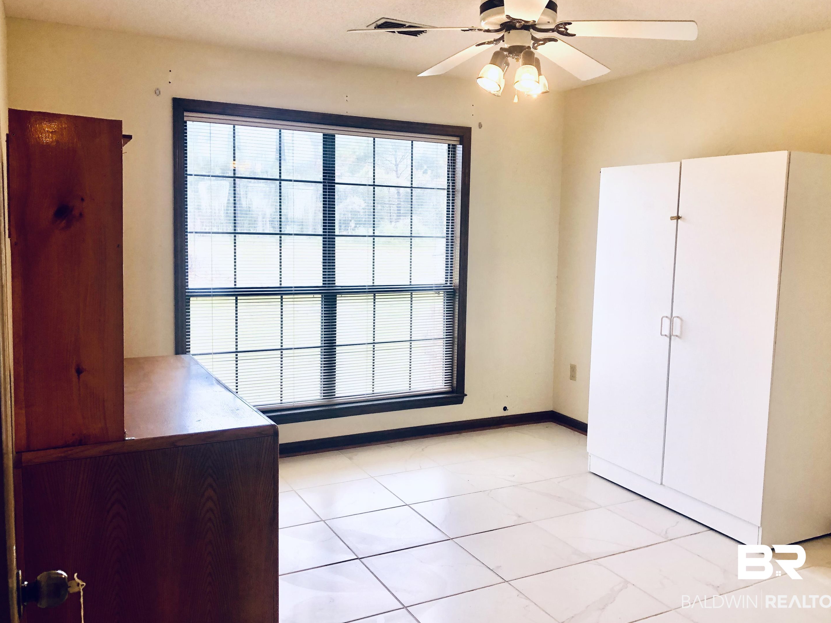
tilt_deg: -6.0
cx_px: 438
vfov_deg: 46.8
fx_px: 720
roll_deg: -1.0
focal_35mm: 30
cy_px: 308
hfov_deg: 59.9
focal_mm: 4
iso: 40
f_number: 1.8
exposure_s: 1/120
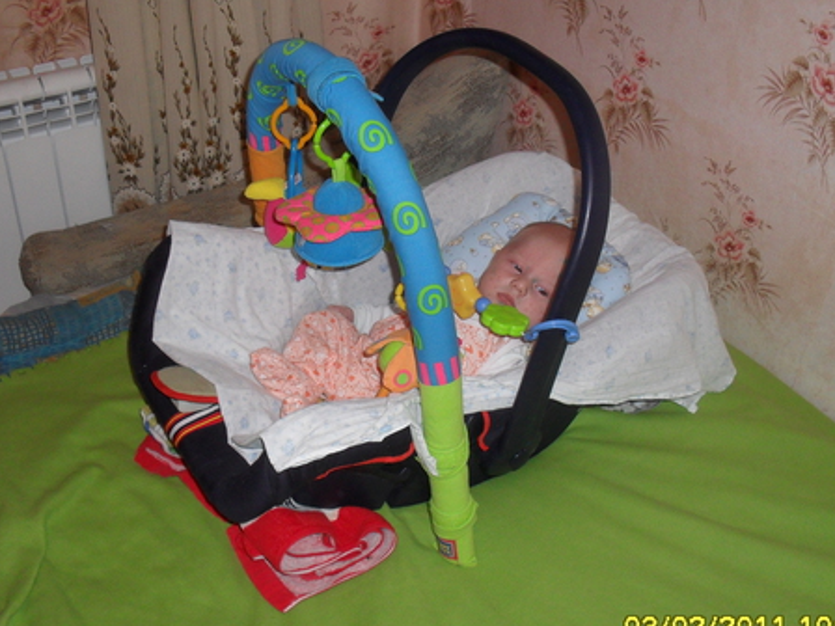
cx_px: 460
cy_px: 316
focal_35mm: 43
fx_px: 1037
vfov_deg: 33.6
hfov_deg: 43.8
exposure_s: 1/45
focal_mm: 6.3
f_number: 3.2
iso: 200
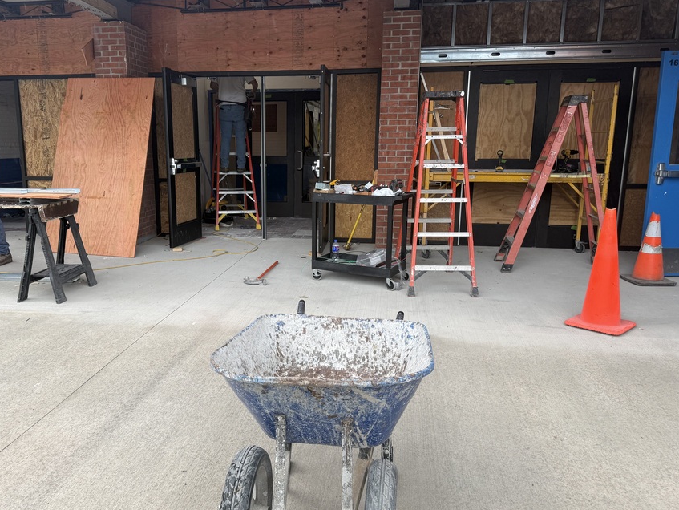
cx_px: 289
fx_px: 569
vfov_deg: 48.3
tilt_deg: -10.9
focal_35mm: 29
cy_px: 256
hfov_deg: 61.4
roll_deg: +0.0
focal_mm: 6.76
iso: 64
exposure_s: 1/233
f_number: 1.78
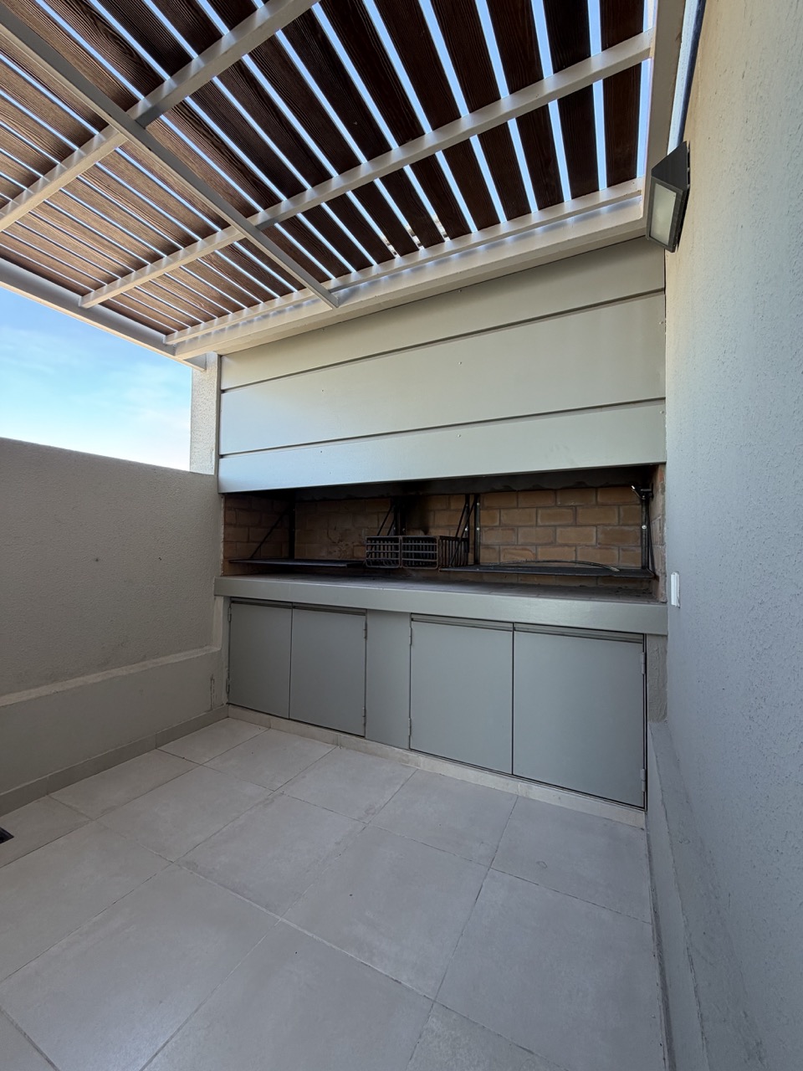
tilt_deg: +1.4
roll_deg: -1.2
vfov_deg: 102.1
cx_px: 402
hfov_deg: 85.7
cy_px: 536
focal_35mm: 14
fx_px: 433
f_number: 2.2
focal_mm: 2.22
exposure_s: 1/121
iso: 100
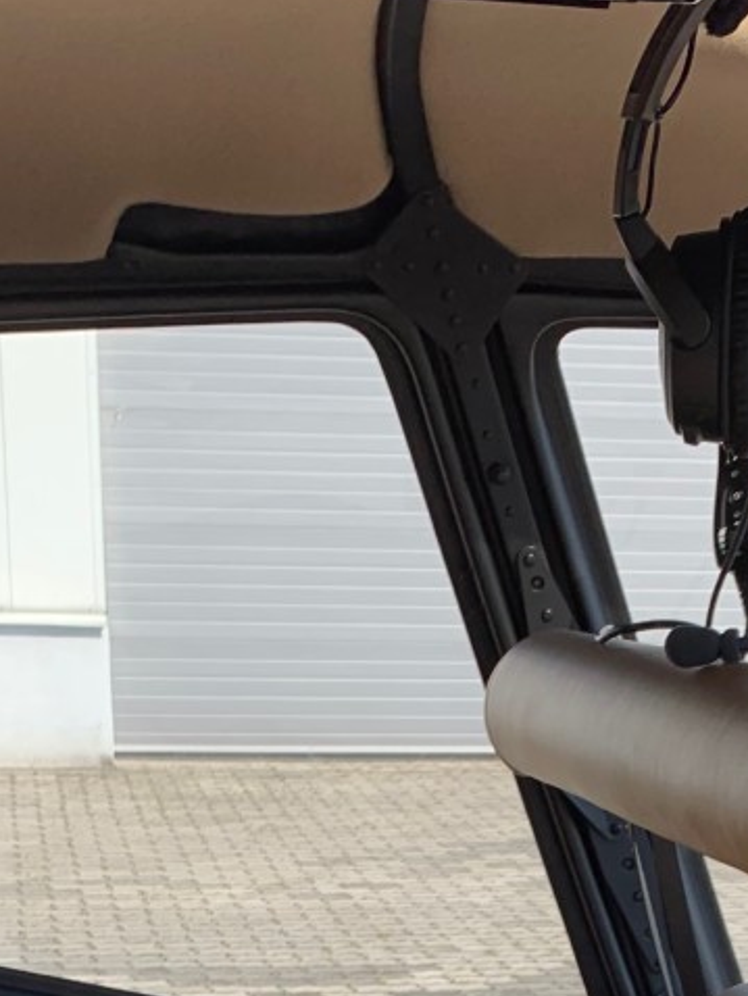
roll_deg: -1.2
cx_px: 550
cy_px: 1375
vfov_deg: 20.2
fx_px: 2504
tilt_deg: -17.0
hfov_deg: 16.9
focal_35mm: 87
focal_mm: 4.25
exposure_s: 1/835
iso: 25
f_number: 1.8
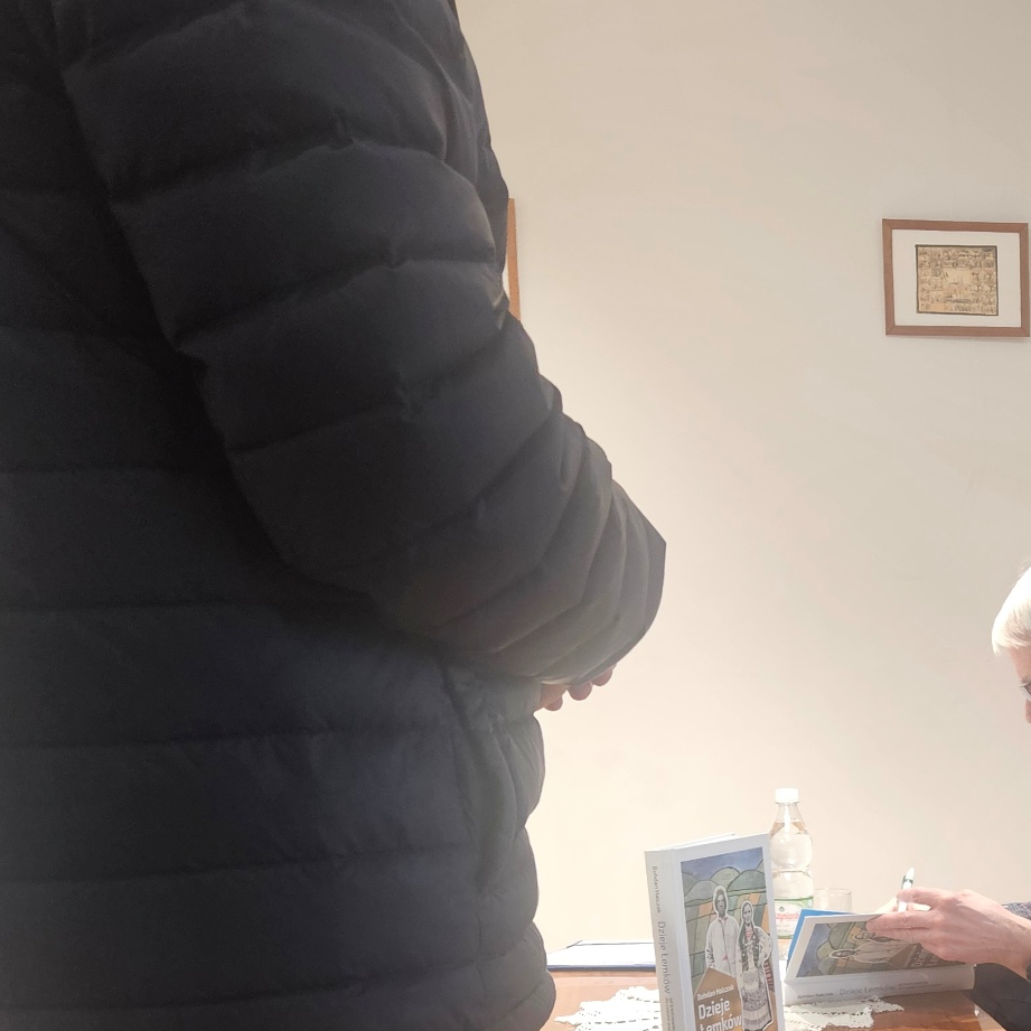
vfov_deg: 31.2
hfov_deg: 29.5
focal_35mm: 53
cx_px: 1086
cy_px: 860
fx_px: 1786
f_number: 1.8
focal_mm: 5.4
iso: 200
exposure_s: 1/100
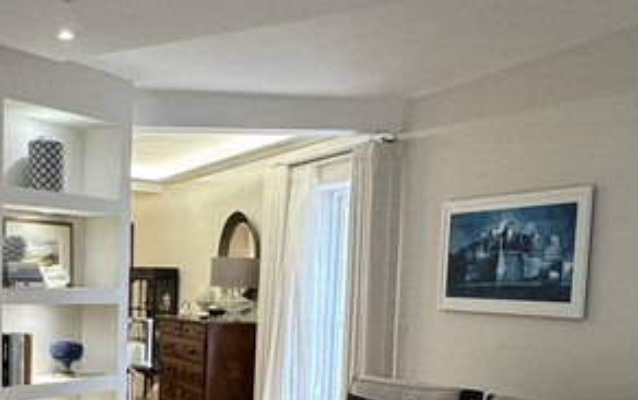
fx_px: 905
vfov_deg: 24.2
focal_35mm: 52
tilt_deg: -5.7
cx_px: 140
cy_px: 367
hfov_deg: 37.6
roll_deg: -2.3
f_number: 2.2
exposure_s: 1/100
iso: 160
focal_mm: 2.22
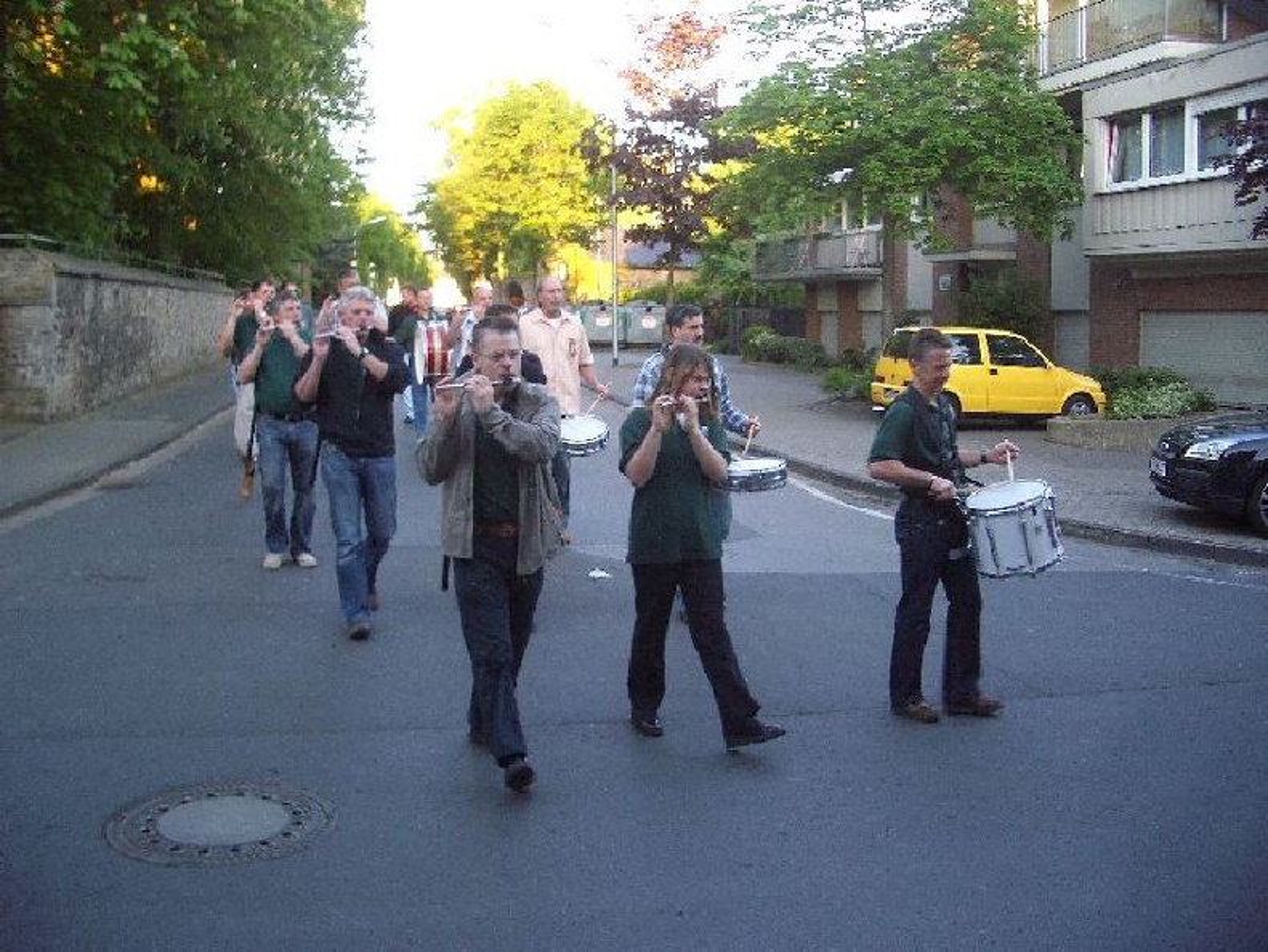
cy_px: 476
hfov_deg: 52.6
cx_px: 634
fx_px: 1283
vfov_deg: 40.7
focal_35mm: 35
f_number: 2.6
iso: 100
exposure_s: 1/80
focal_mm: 5.8
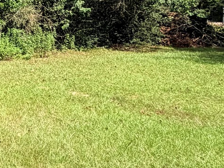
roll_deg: +0.8
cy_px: 28
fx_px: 388
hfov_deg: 22.9
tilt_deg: +1.3
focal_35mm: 60
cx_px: -149
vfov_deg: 23.9
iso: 32
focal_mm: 2.22
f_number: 2.2
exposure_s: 1/770
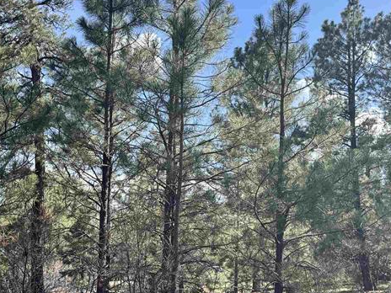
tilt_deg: +5.8
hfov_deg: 36.1
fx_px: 599
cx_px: 170
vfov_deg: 27.4
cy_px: 189
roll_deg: -1.2
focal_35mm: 53
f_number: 1.78
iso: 80
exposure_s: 1/1923
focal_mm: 6.76
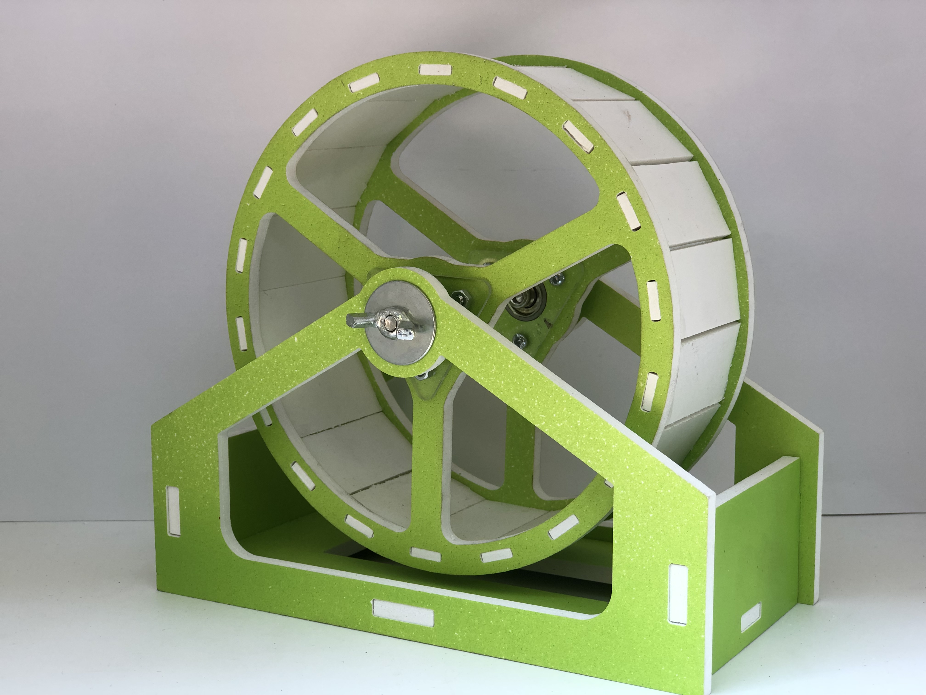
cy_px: 348
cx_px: 463
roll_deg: -0.1
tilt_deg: -8.1
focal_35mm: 57
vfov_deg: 25.7
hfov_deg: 33.8
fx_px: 1525
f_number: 2.8
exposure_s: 1/120
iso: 40
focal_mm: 6.6
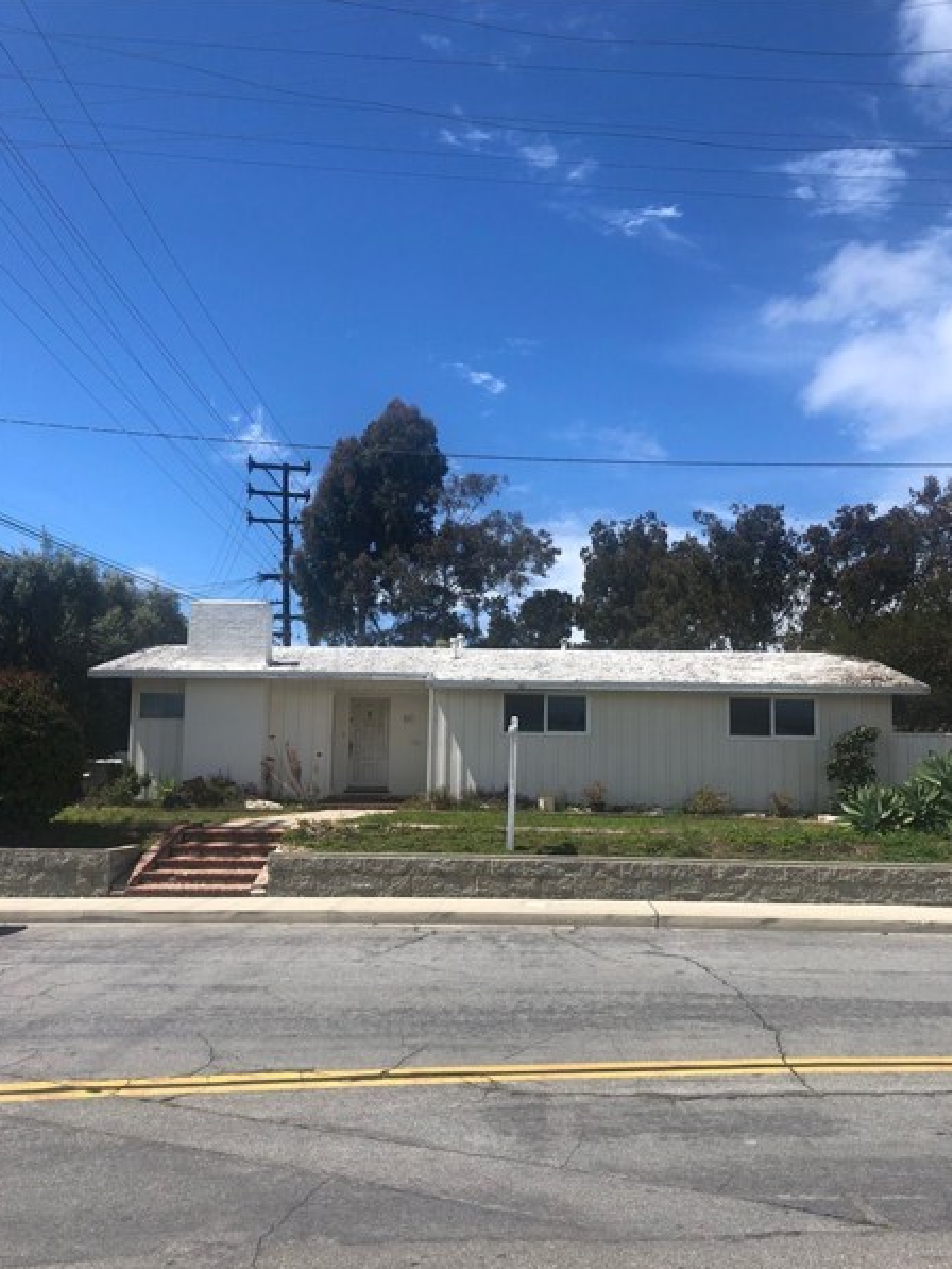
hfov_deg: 46.8
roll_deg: +0.7
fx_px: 1100
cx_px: 497
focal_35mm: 30
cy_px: 678
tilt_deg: +6.0
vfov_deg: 59.9
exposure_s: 1/2404
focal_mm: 3.99
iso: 20
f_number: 1.8
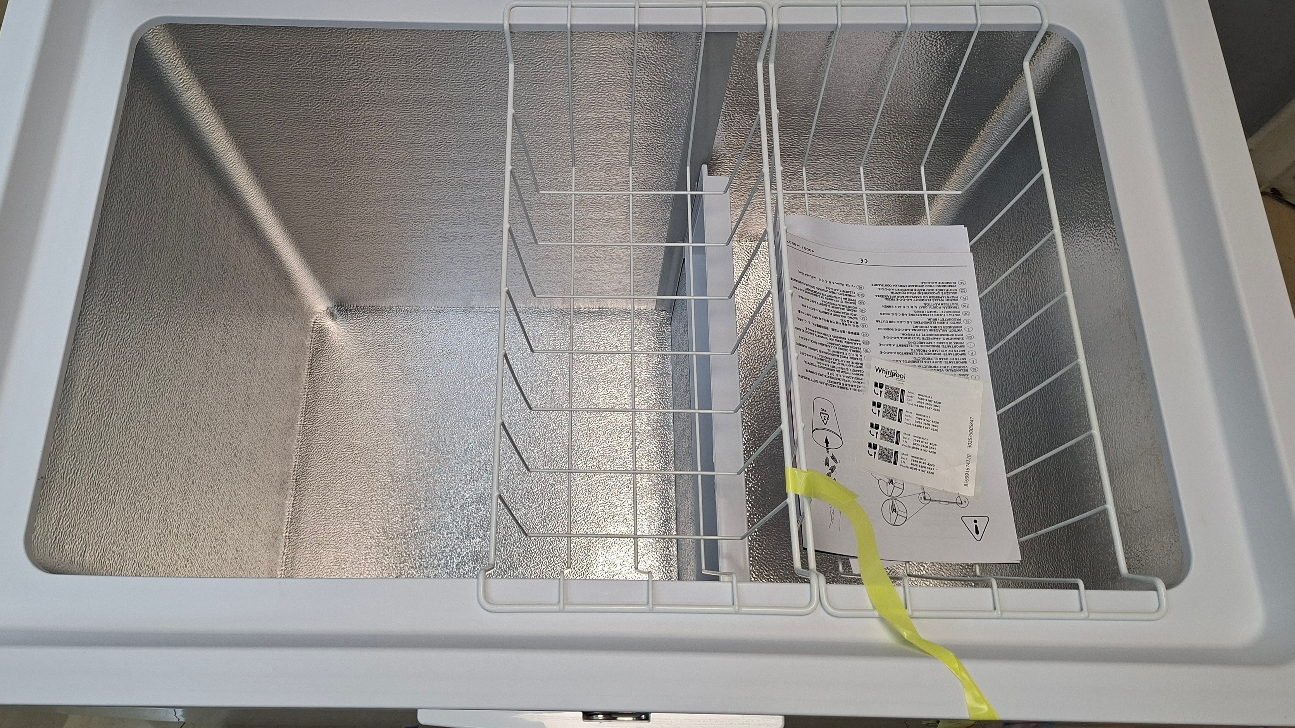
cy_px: 274
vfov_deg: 38.7
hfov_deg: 64.1
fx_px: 1030
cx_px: 563
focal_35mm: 30
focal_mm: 5.54
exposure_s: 1/100
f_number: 1.8
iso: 160
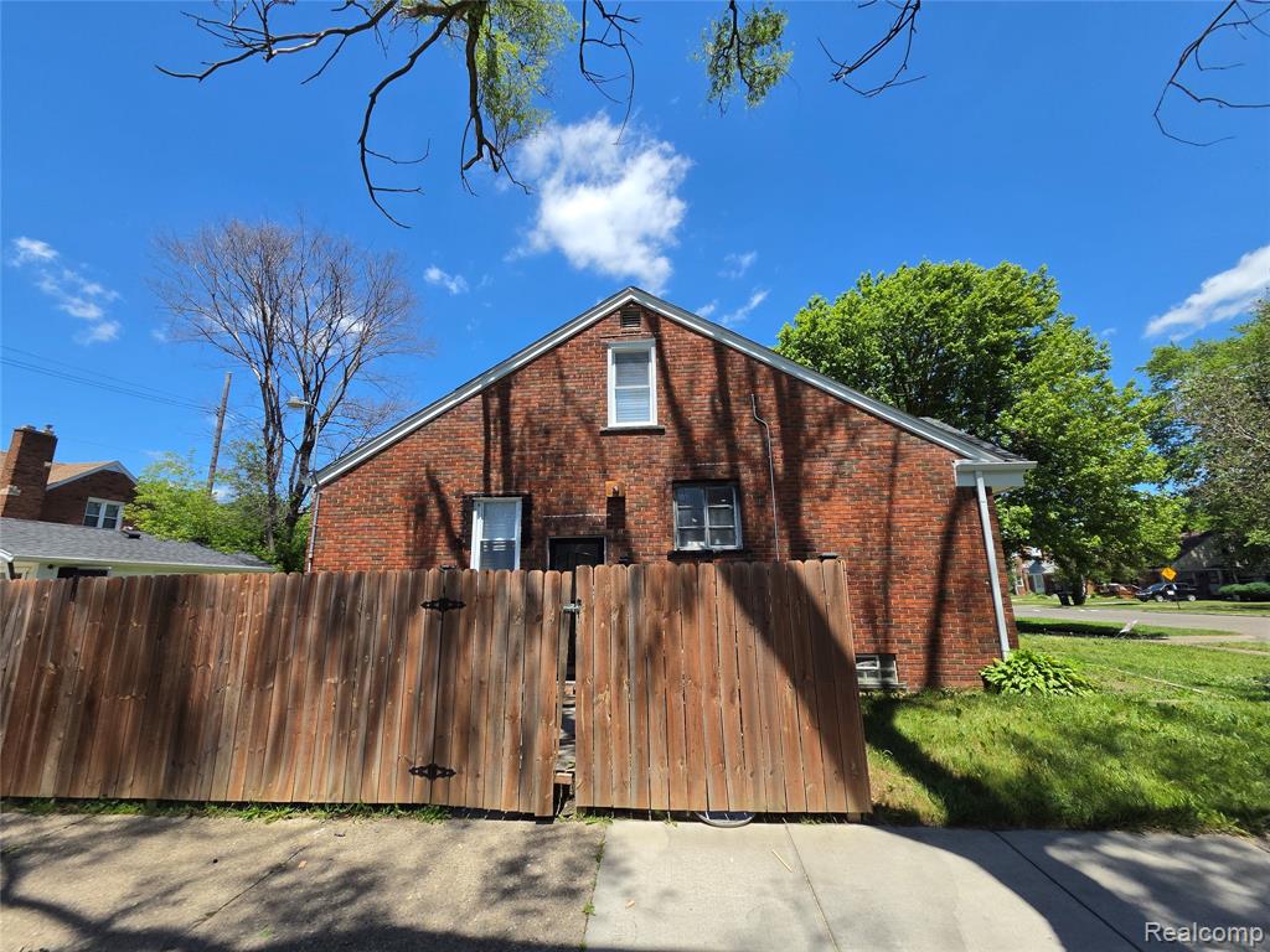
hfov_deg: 106.2
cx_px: 635
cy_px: 476
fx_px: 477
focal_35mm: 13
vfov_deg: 89.9
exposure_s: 1/2693
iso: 100
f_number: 2.2
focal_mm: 2.2
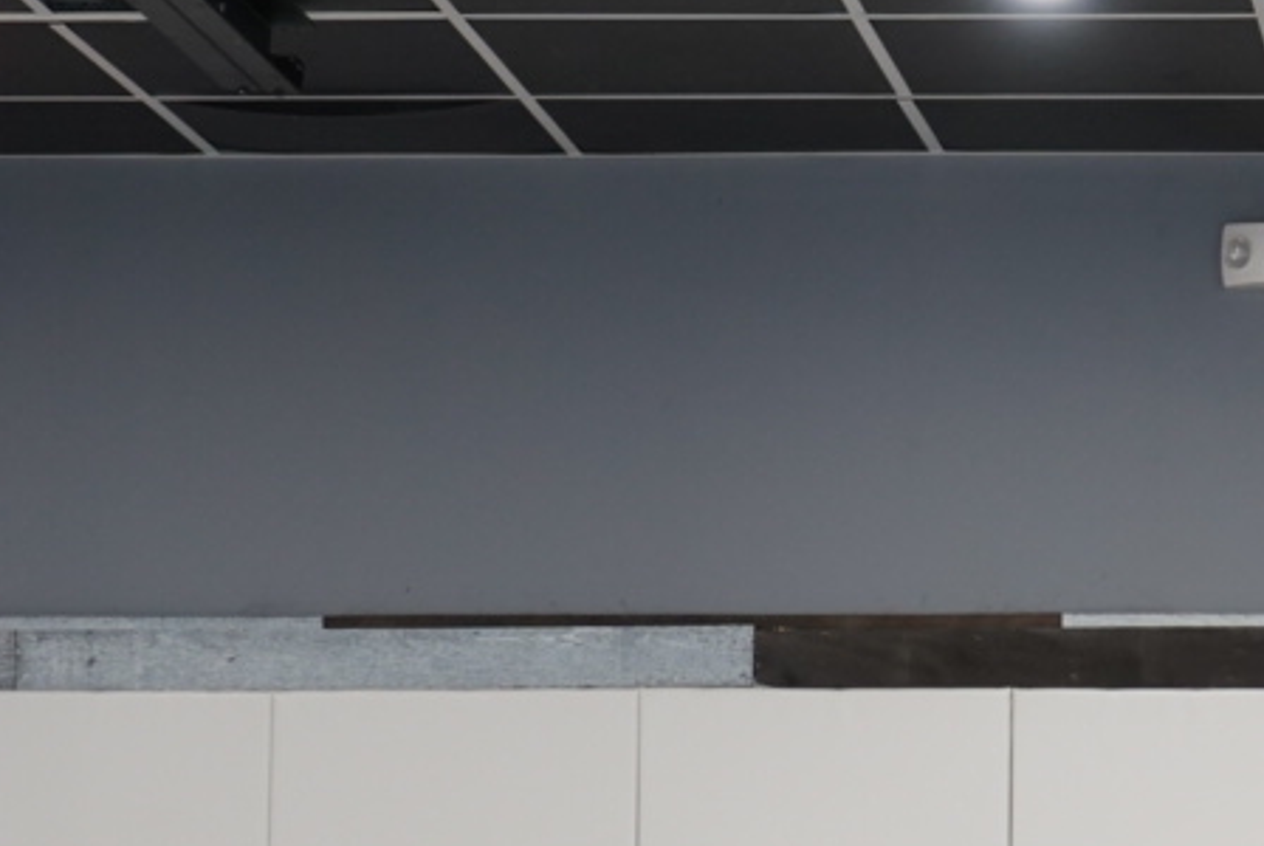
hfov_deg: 11.6
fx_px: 6082
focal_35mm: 173
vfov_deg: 7.9
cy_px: 691
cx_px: 1603
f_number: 4.5
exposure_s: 1/50
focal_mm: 48
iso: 1000
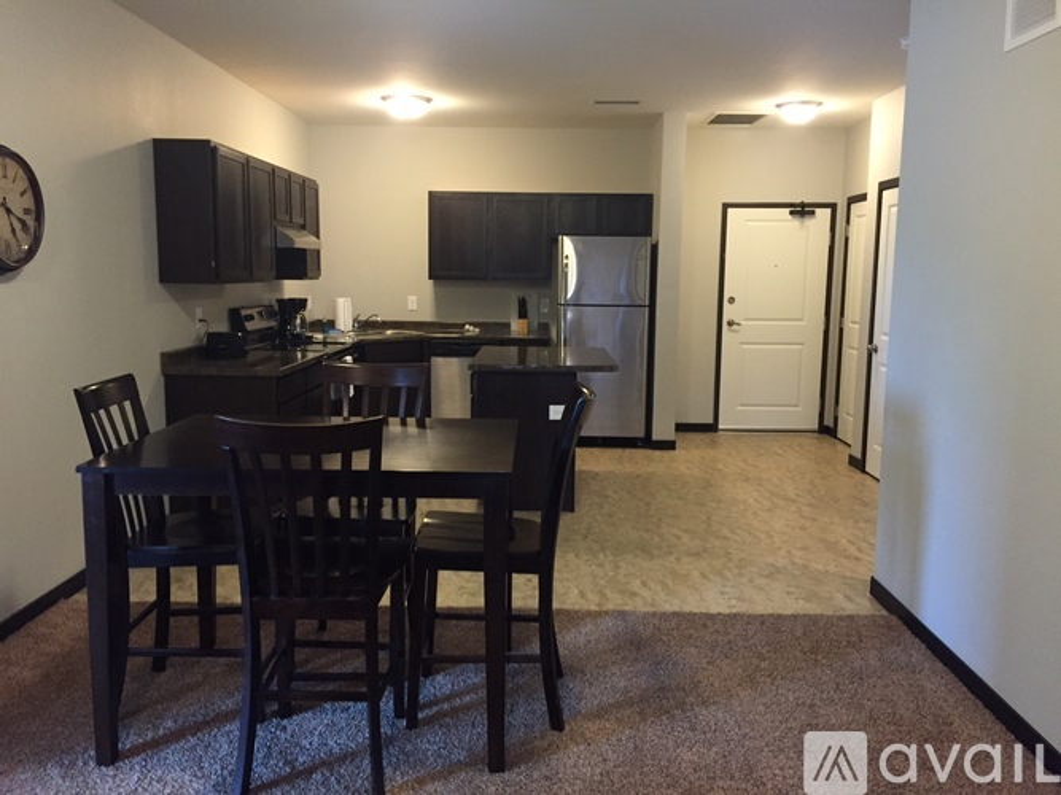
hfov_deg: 61.7
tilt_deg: -8.0
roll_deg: -0.8
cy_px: 398
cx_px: 530
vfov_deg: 48.2
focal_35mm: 29
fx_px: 889
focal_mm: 4.15
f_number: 2.2
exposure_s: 1/30
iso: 160
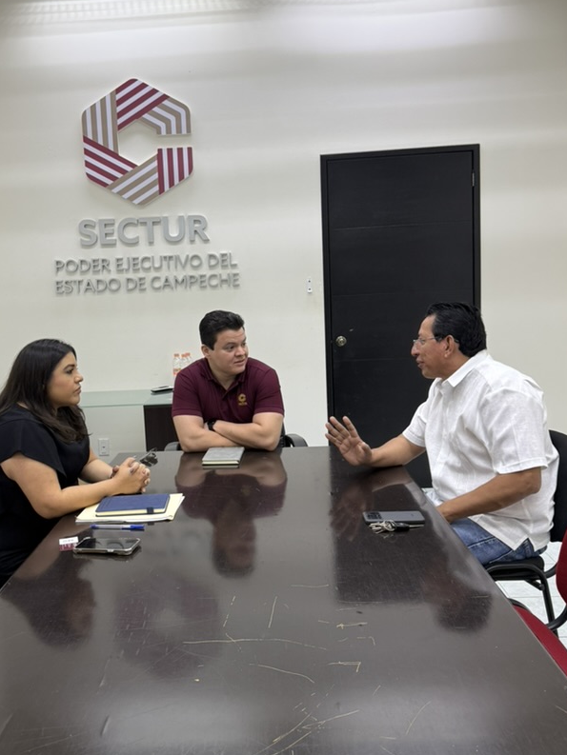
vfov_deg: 58.3
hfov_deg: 45.2
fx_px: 677
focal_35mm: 31
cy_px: 355
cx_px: 227
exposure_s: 1/120
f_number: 1.78
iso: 125
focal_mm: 6.76
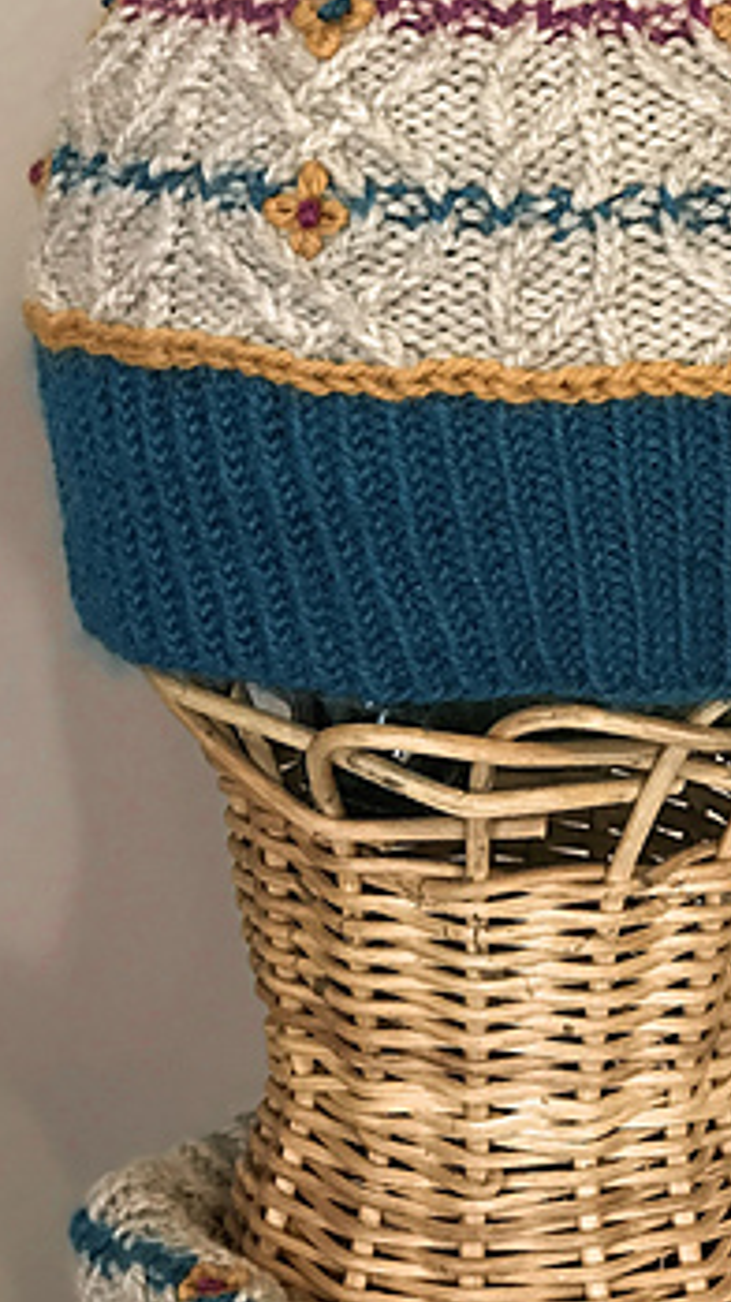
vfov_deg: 18.8
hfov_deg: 10.5
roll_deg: -1.1
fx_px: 3933
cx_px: 697
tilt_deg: -6.8
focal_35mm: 114
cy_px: 713
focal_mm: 6.6
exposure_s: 1/60
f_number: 2.8
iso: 400
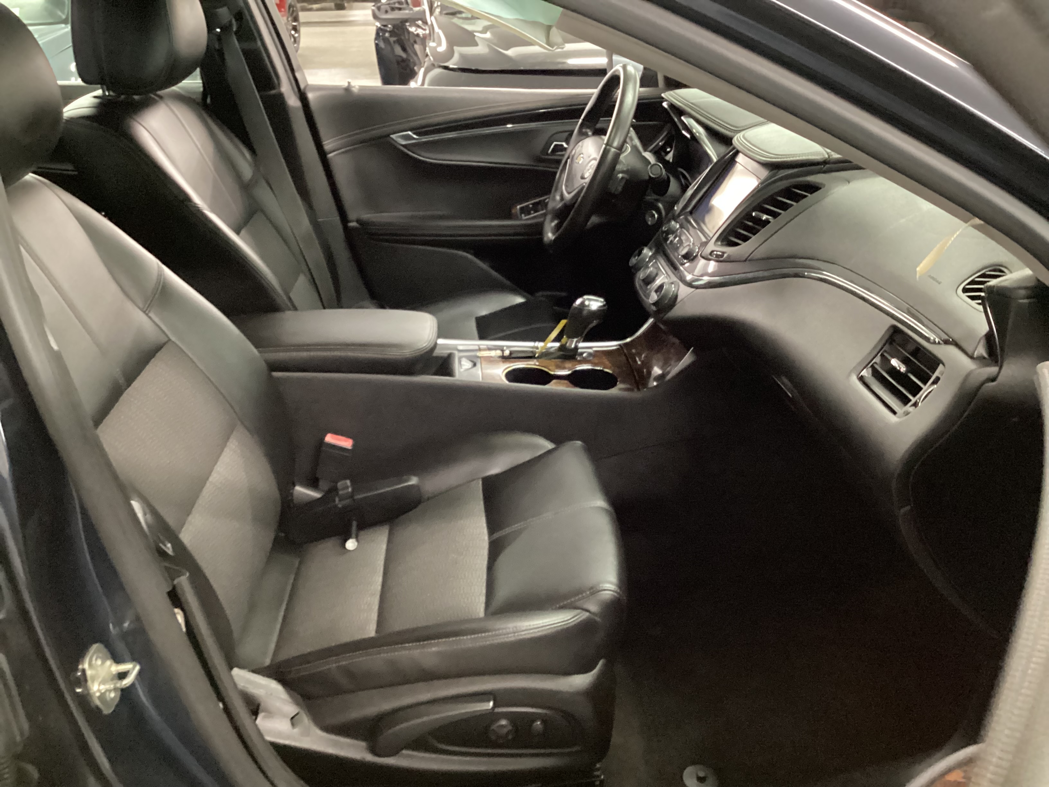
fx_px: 939
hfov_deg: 58.4
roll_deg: +1.3
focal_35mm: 31
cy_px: 394
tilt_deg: -26.8
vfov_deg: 45.4
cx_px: 524
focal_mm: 3.3
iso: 640
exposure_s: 1/17
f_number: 2.4
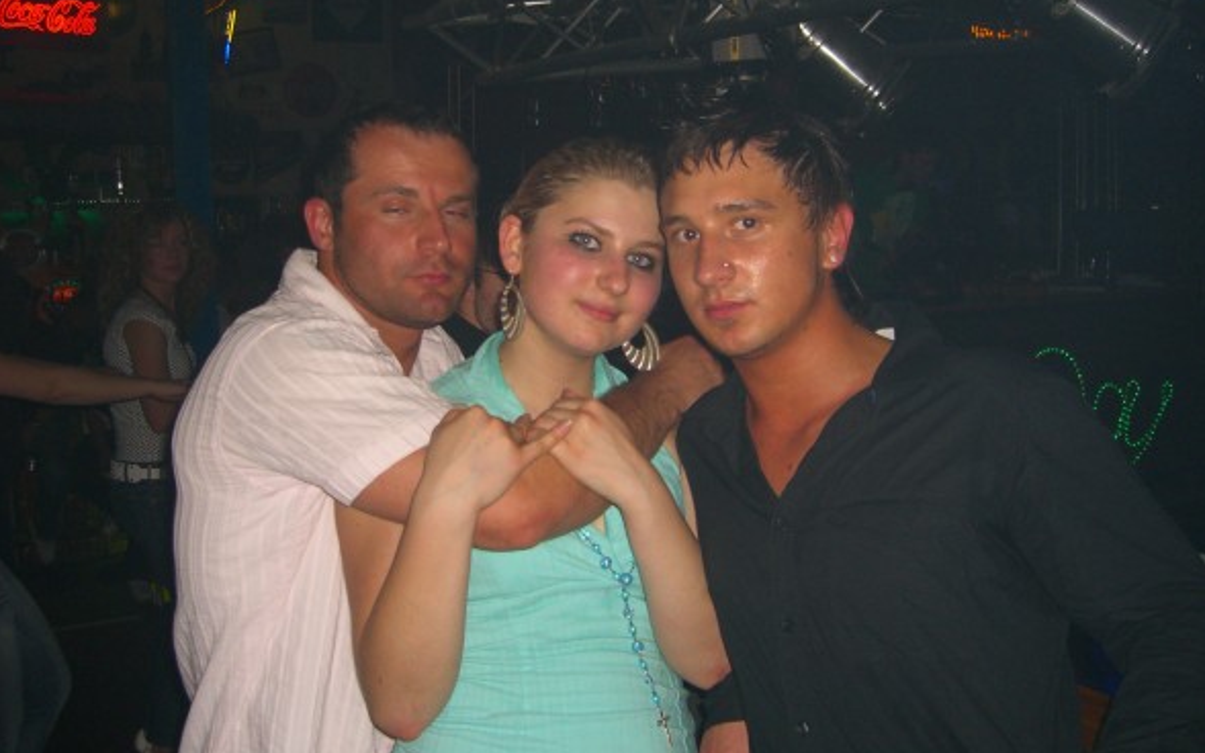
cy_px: 346
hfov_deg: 48.2
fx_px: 1346
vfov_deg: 31.2
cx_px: 593
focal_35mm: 41
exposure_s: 1/60
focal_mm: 7.9
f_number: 2.8
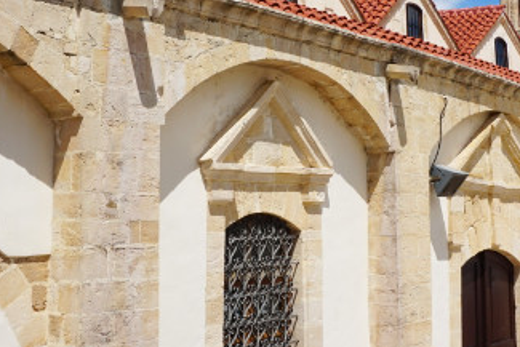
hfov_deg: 33.9
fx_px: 853
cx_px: 290
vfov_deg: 22.9
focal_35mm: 59
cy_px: 106
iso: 100
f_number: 14
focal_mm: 16
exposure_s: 1/200
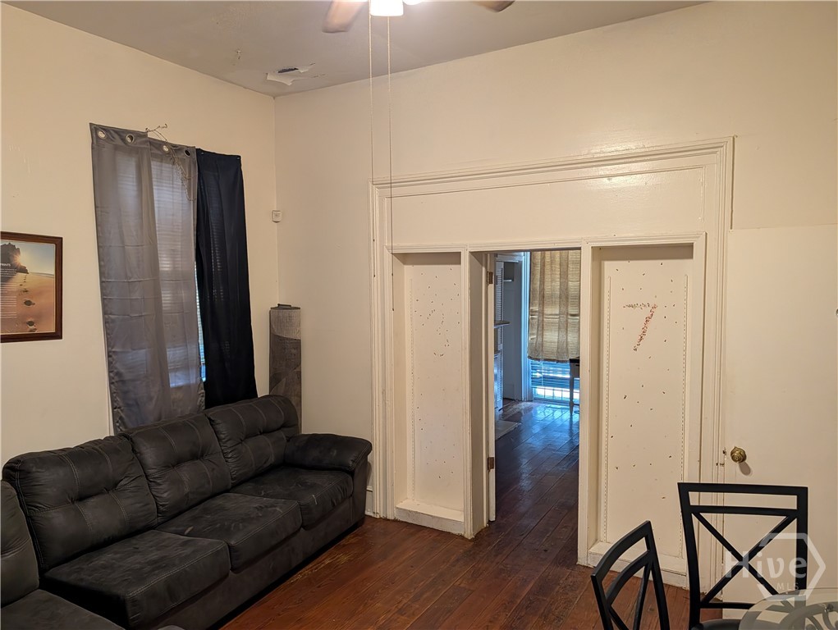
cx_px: 419
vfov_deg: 56.9
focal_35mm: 24
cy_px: 315
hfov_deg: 71.5
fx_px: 582
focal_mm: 6.9
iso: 348
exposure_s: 1/120
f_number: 1.68
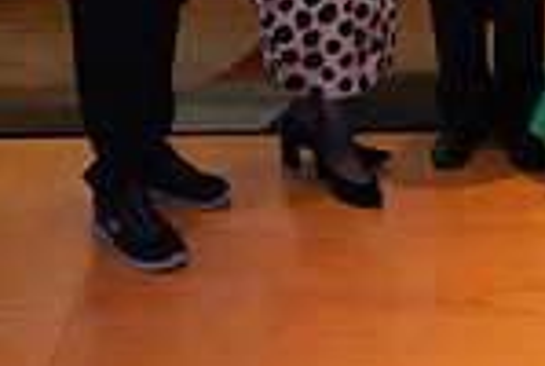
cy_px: -254
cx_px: 384
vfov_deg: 13.0
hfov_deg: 20.9
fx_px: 1471
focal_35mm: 97
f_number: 4.5
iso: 3200
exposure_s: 1/250
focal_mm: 25
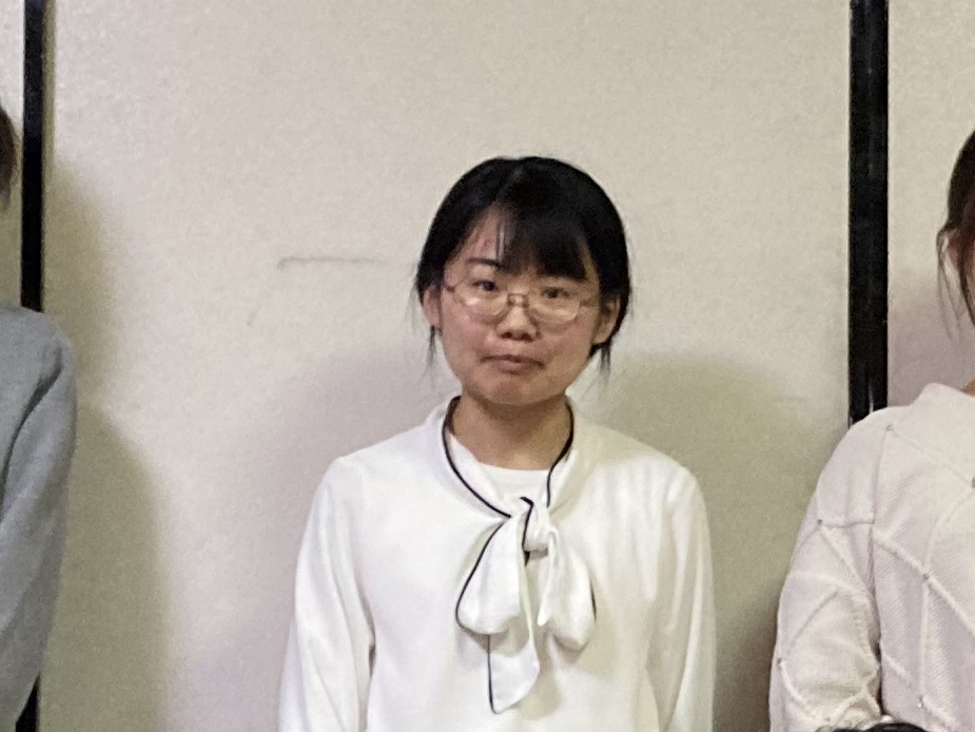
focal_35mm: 122
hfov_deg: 16.1
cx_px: 580
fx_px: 3437
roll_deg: -1.2
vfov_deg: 12.0
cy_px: 704
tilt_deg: +3.4
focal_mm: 3.99
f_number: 1.8
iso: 400
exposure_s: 1/25
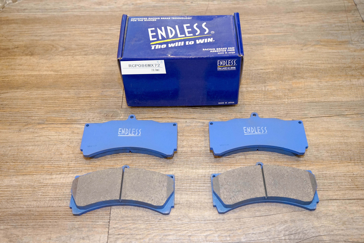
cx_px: 182
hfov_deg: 51.9
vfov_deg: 35.9
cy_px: 122
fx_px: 374
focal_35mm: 37
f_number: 5.6
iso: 2500
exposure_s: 1/50
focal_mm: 37
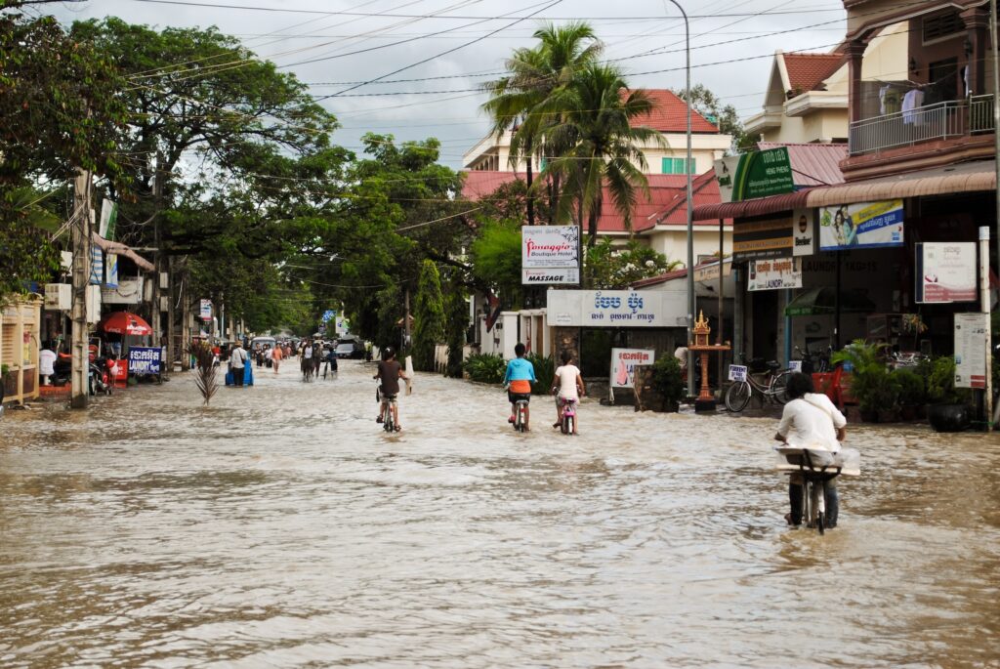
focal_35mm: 82
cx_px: 500
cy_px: 334
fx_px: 2294
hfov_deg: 24.6
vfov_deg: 16.6
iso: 100
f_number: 6.3
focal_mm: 55
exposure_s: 1/160
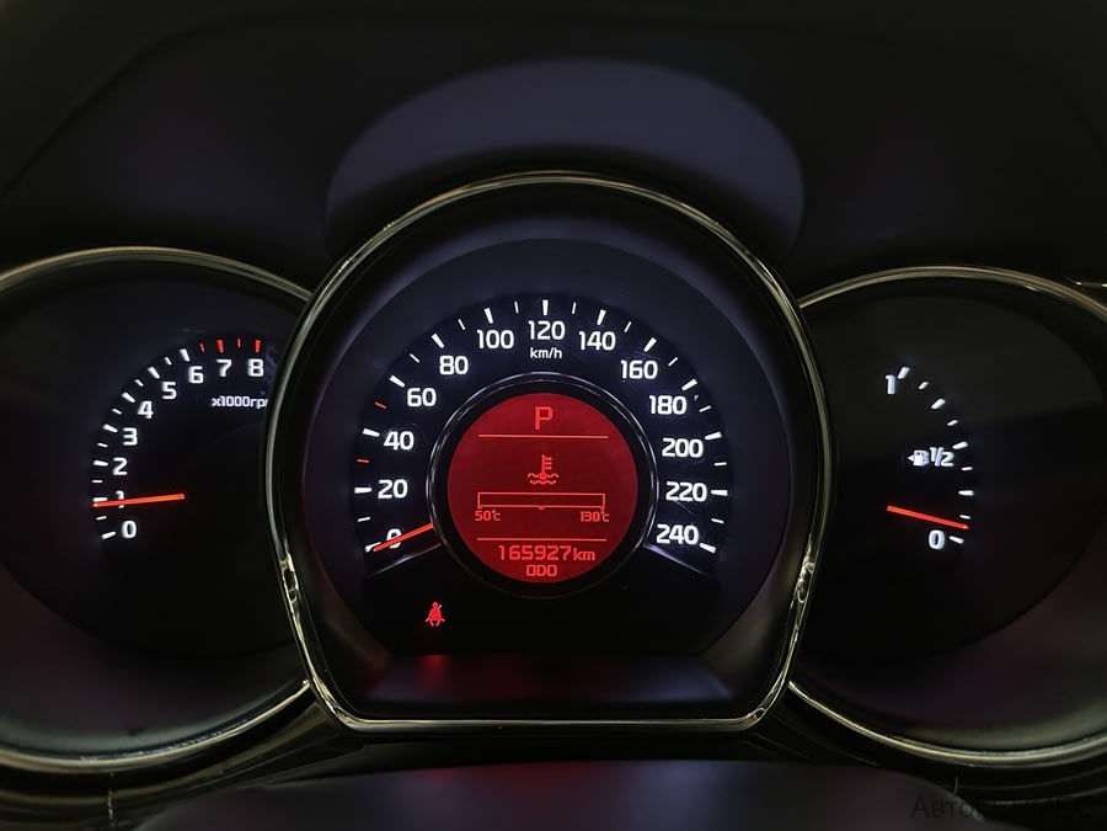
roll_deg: -0.5
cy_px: 416
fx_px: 768
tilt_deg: -23.8
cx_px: 554
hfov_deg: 71.6
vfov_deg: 56.8
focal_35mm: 24
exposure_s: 1/60
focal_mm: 6.86
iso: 800
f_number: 1.78
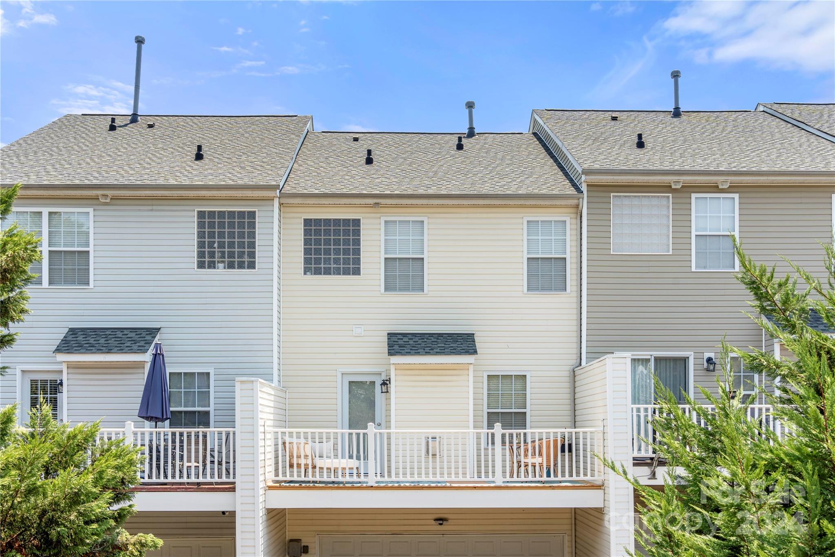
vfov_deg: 34.2
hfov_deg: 49.6
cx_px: 418
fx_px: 904
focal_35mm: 39
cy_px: 278
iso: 100
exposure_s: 1/125
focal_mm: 39
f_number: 9
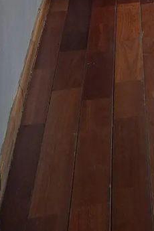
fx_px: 687
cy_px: -203
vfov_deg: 15.8
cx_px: 327
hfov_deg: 11.3
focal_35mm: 107
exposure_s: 1/100
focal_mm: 3.98
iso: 160
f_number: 1.8
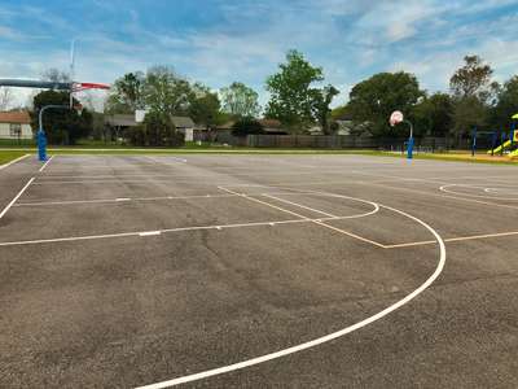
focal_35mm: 28
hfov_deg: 63.4
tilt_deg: -7.0
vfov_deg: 49.7
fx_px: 419
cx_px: 259
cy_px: 194
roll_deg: -0.4
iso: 20
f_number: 1.8
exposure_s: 1/247
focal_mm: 4
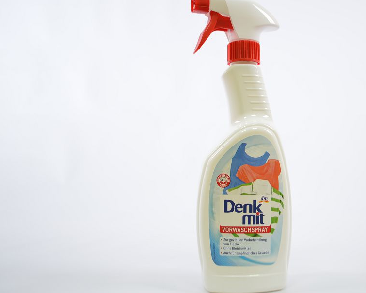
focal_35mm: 41
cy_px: 142
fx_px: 444
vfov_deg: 36.5
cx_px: 241
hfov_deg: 44.2
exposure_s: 1/20
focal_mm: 22
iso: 100
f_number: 3.8
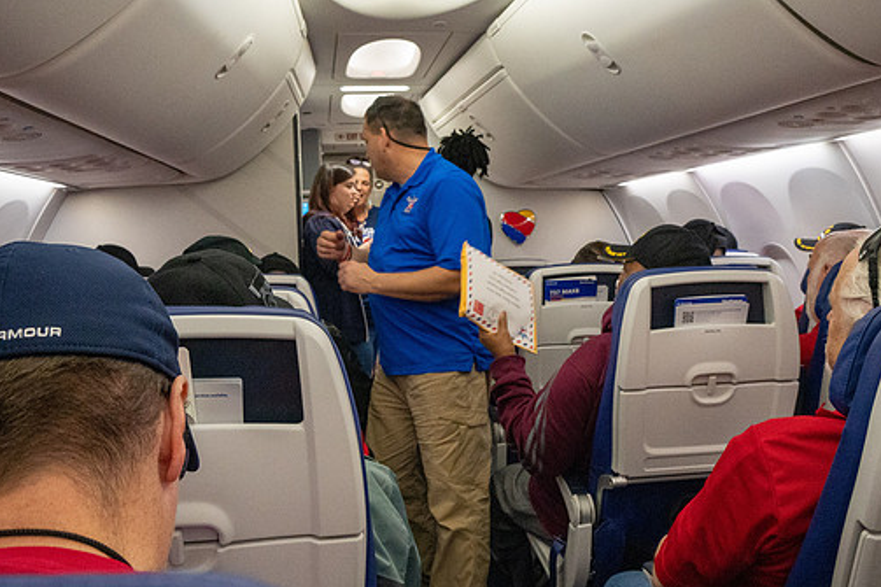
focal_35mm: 34
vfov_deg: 38.9
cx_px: 417
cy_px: 282
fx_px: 832
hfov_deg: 55.8
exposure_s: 1/80
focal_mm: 29.5
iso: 12800
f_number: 11
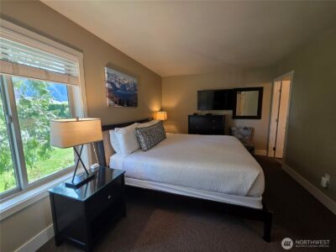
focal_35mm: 13
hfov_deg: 106.2
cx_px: 168
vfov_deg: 89.9
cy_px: 126
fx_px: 126
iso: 200
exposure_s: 1/120
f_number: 1.9
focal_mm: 2.2
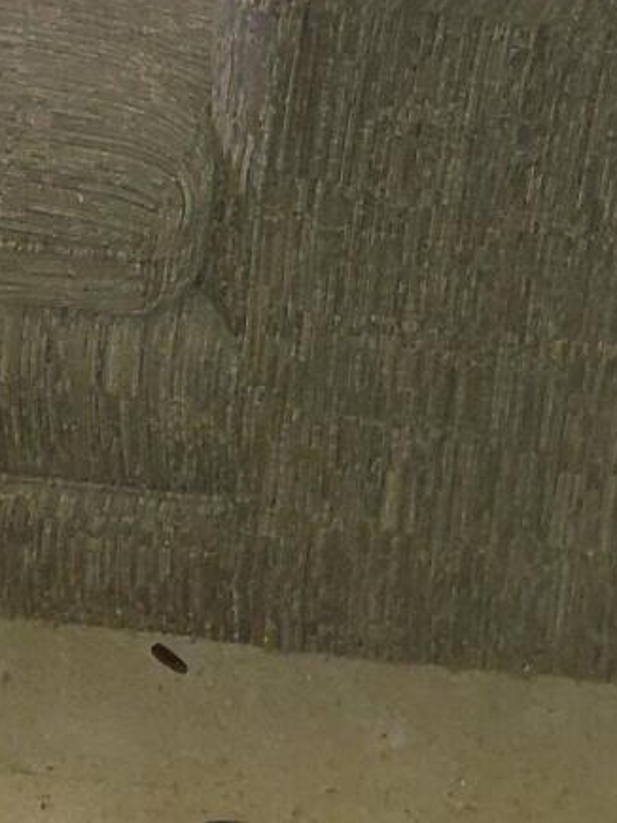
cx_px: -375
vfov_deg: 13.7
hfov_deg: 12.1
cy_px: -976
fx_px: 2734
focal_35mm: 115
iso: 320
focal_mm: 4.69
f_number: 1.8
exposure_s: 1/24
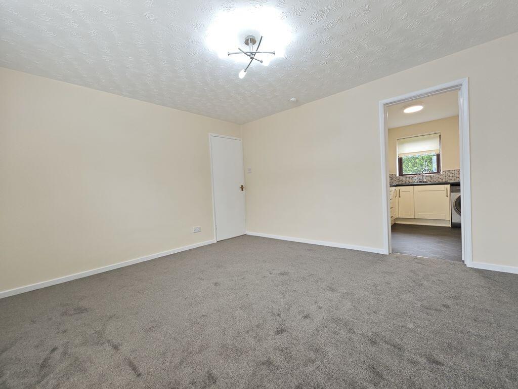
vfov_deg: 85.7
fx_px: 209
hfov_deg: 102.1
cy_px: 194
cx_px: 259
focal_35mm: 14
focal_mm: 2.03
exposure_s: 1/100
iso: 100
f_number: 1.8
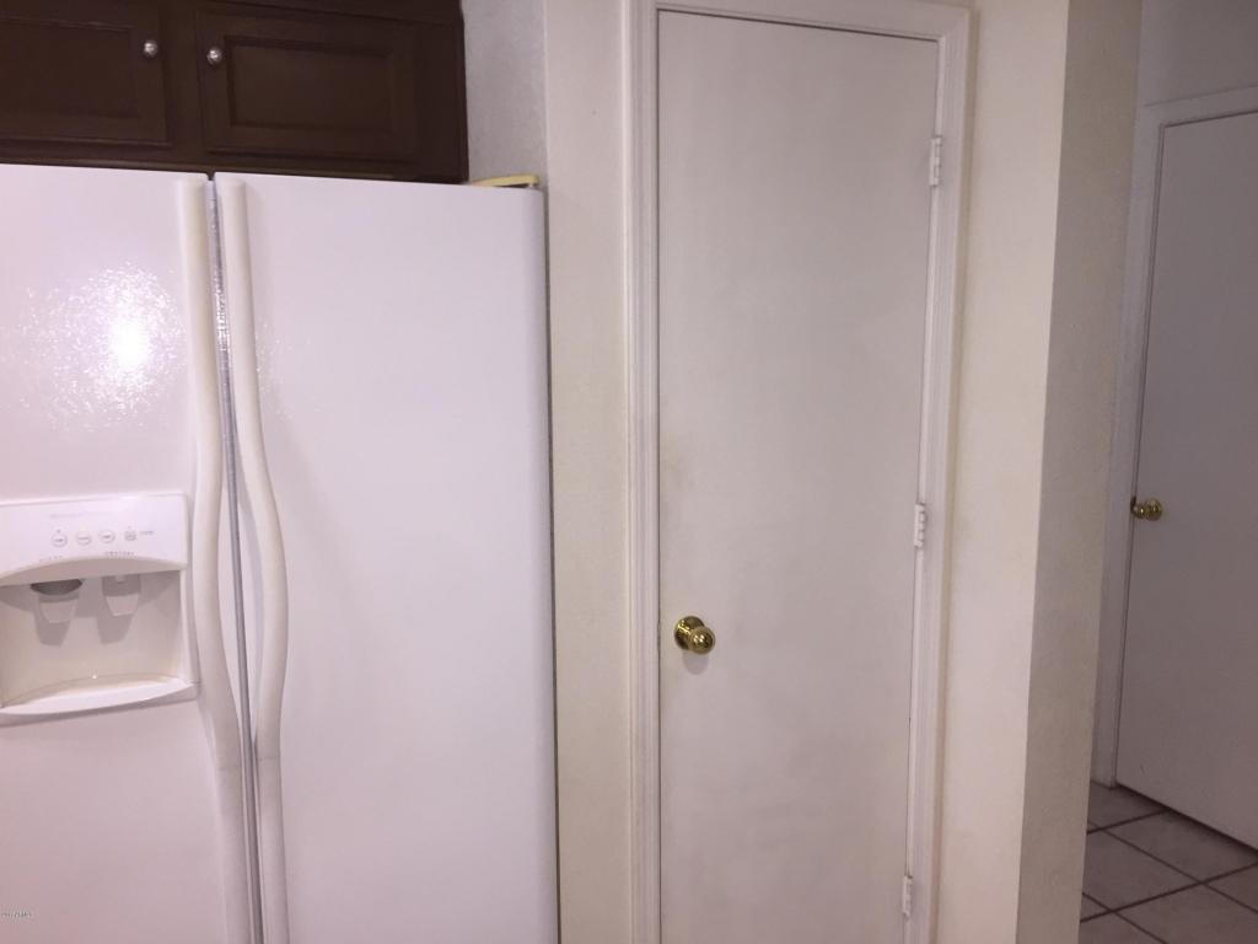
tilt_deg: -6.5
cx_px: 629
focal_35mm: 29
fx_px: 1054
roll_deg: -0.7
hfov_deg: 61.7
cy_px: 472
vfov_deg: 48.2
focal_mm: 4.15
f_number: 2.2
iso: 100
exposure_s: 1/30
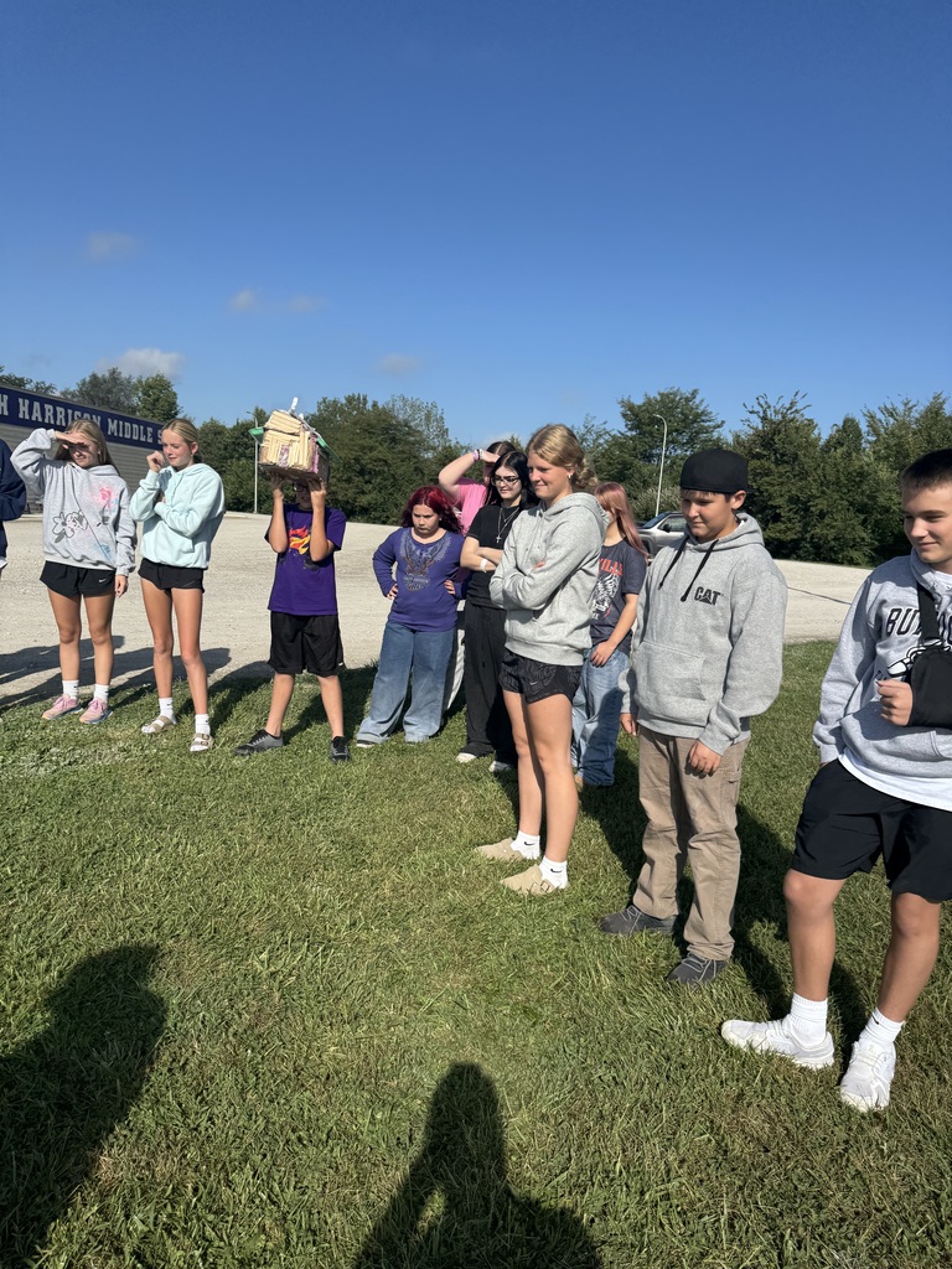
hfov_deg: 56.8
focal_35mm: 24
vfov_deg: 71.6
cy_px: 634
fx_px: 880
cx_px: 476
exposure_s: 1/5814
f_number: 1.78
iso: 80
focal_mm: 6.76
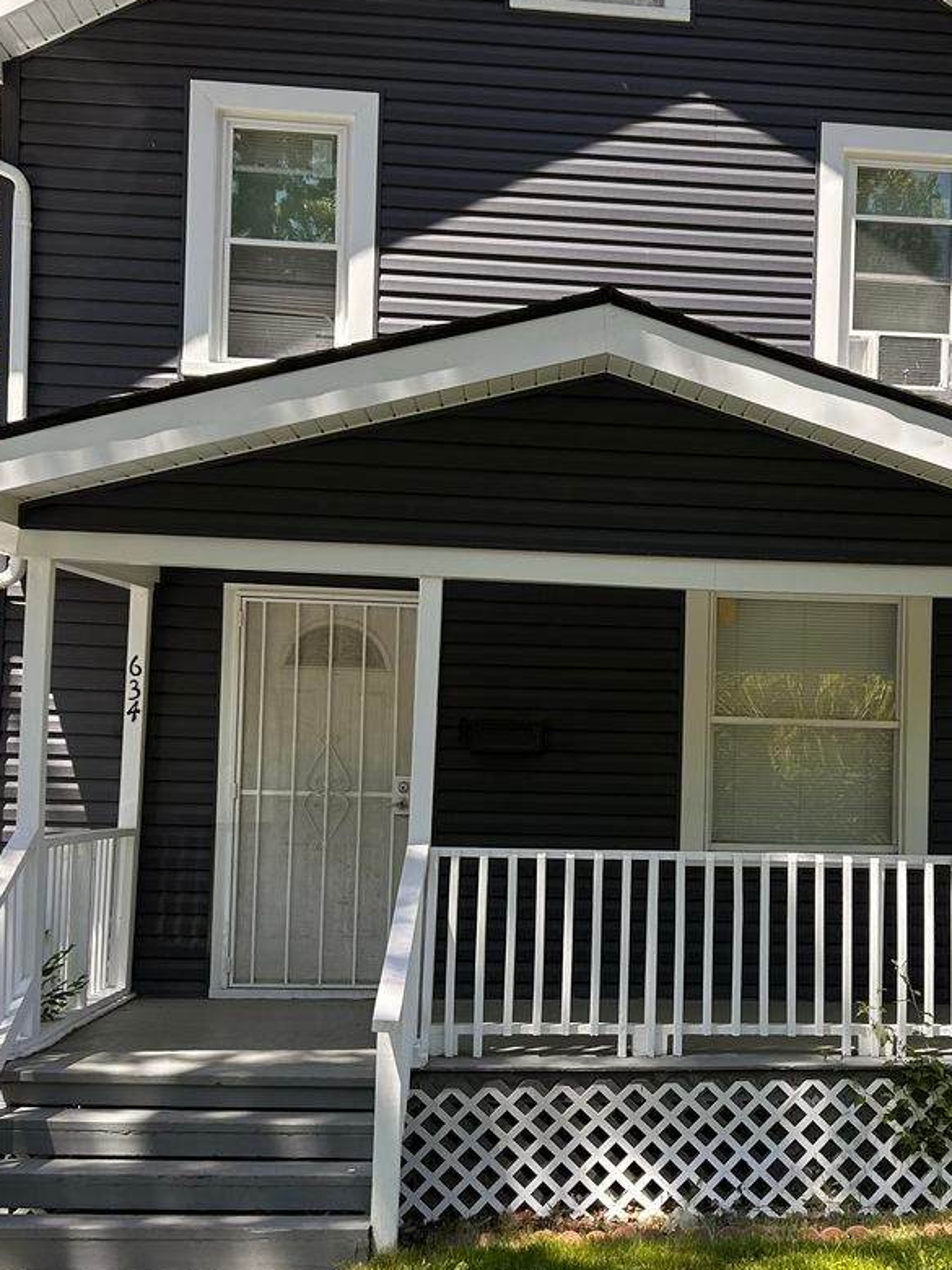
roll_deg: -1.9
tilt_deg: +1.6
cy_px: 755
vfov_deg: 38.1
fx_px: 1833
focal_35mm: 50
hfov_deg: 28.4
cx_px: 774
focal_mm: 5.7
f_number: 1.5
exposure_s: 1/1295
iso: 50
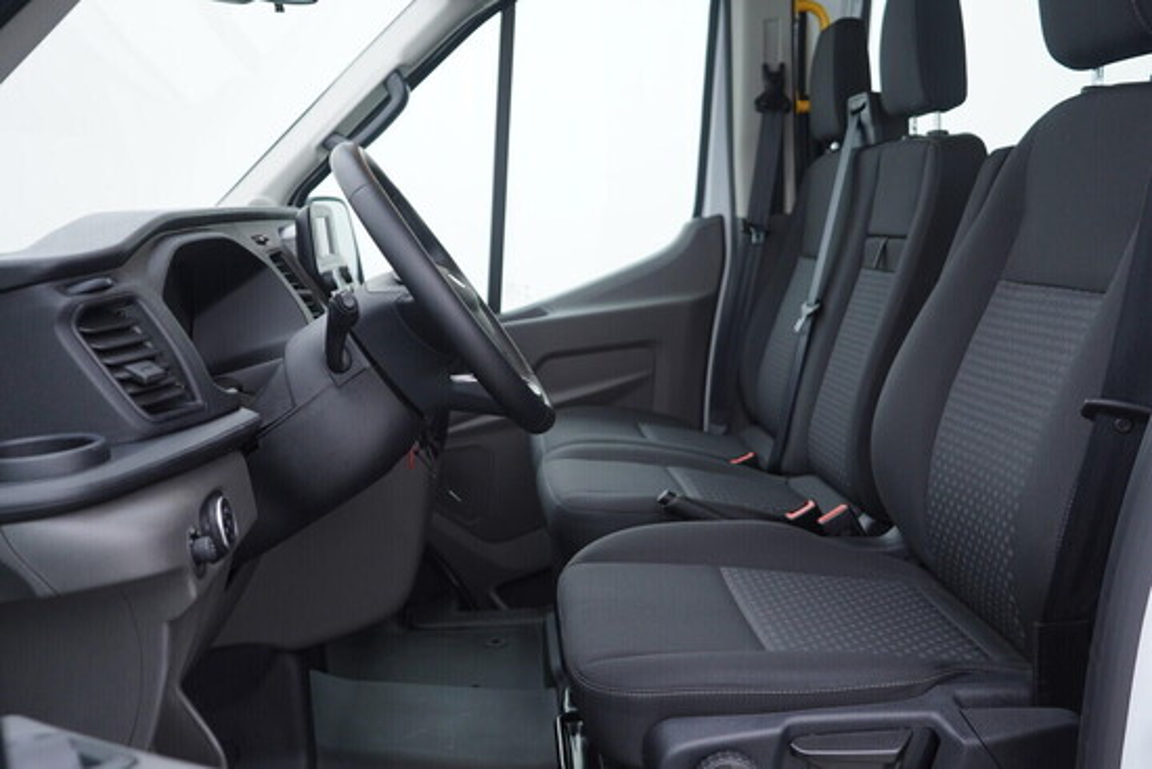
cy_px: 384
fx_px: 1152
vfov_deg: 36.9
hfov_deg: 53.1
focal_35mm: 36
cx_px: 576
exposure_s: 1/50
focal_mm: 24
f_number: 3.2
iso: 125
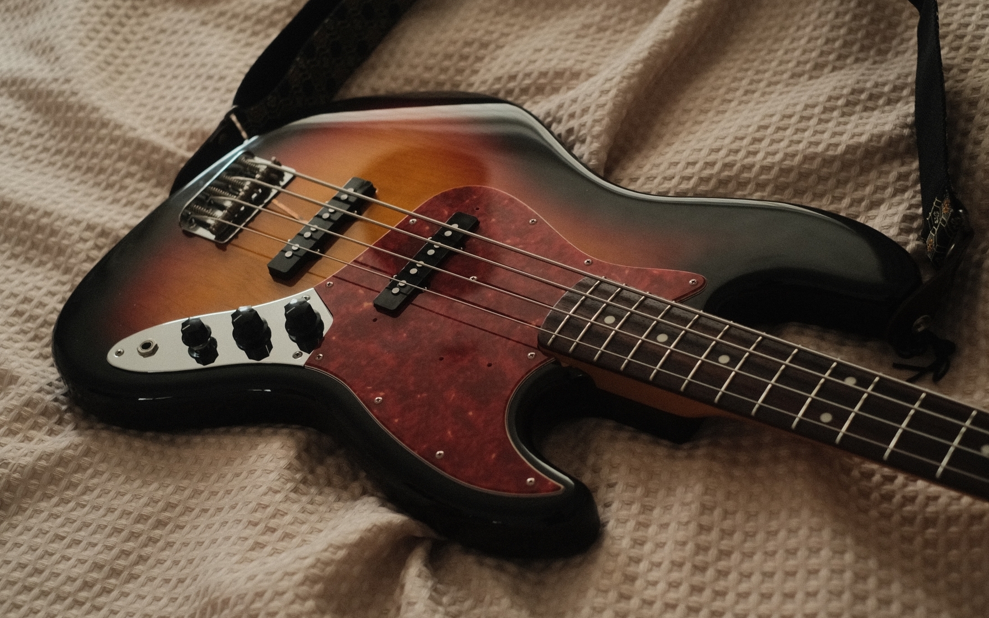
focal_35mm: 55
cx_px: 502
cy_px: 293
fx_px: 1482
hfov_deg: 36.9
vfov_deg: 23.6
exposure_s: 1/125
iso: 2000
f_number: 2.8
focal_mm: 35
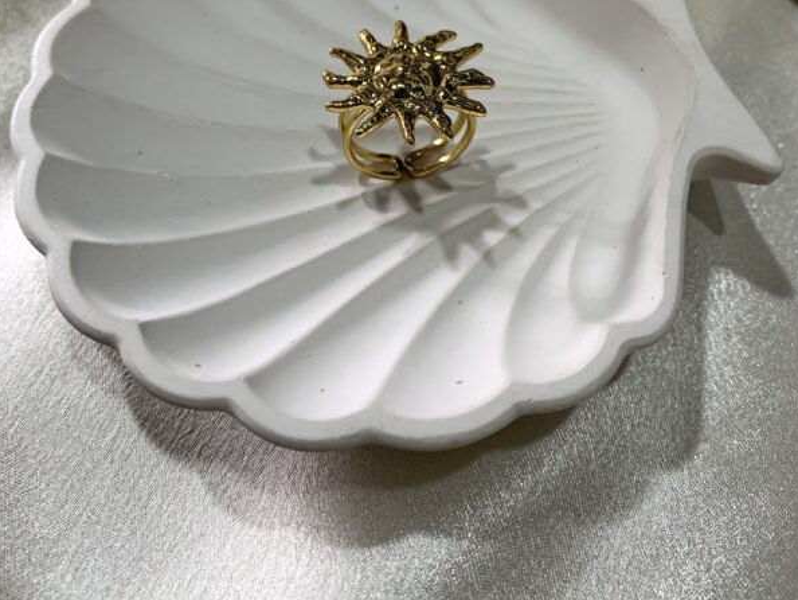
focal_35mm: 35
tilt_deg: -53.9
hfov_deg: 52.6
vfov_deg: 39.6
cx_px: 399
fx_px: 807
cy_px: 149
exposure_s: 1/100
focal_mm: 4.25
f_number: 1.8
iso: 80
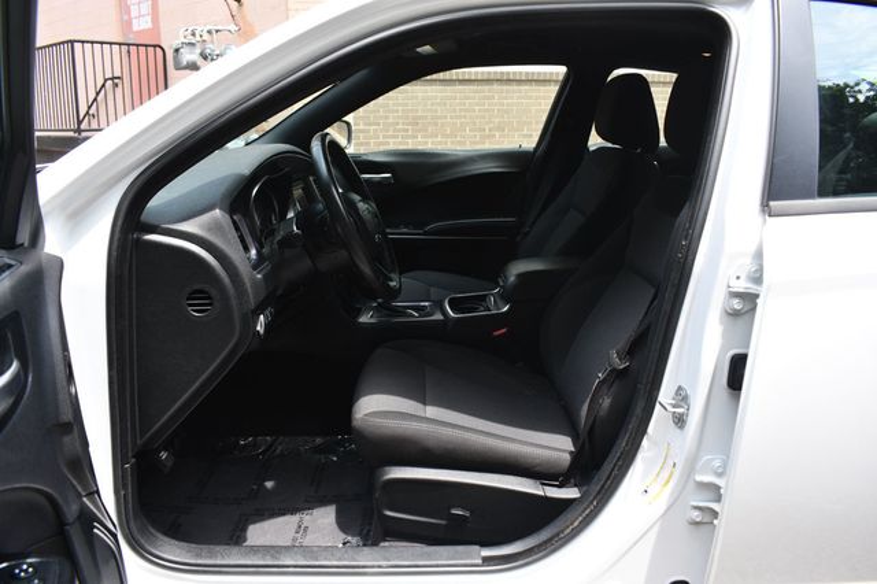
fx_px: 657
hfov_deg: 67.4
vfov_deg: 47.9
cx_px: 438
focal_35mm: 27
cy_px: 292
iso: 250
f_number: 5.6
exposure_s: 1/250
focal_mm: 18
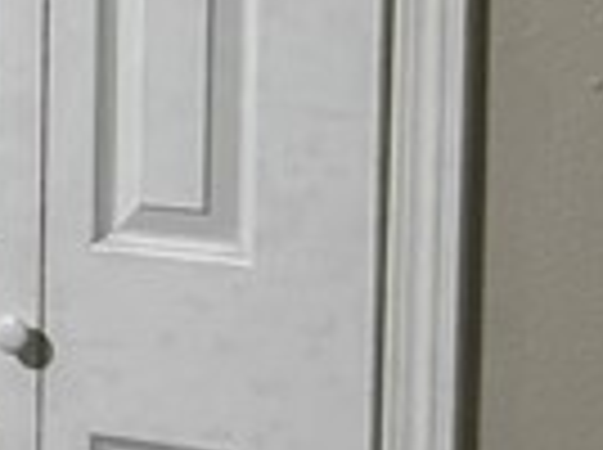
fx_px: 3460
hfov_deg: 7.8
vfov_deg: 7.4
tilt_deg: -5.5
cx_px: -1508
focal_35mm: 199
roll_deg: +1.4
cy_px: 36
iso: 100
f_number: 1.5
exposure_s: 1/120
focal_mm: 5.7
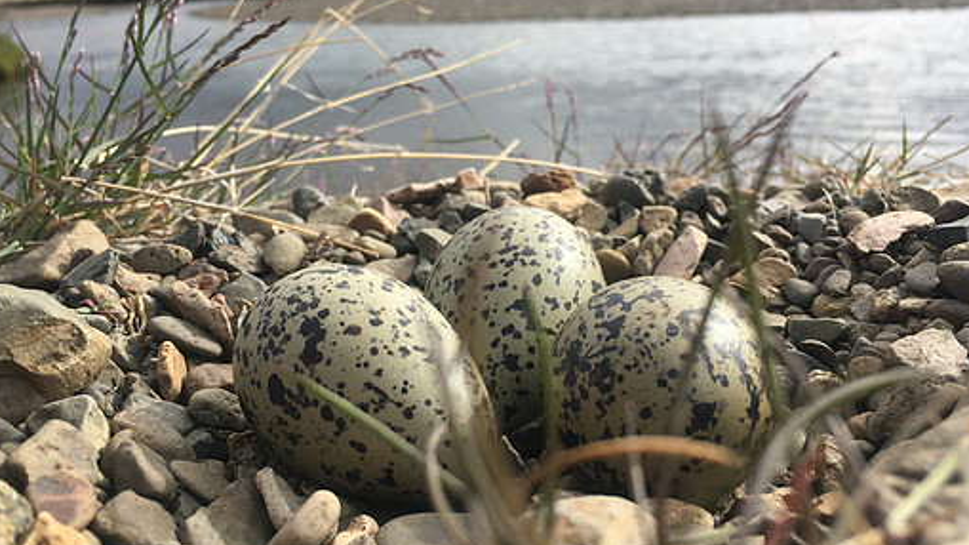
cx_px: 504
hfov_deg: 55.3
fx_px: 925
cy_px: 222
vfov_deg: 32.7
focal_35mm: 36
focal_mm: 4.15
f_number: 2.2
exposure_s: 1/793
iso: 25
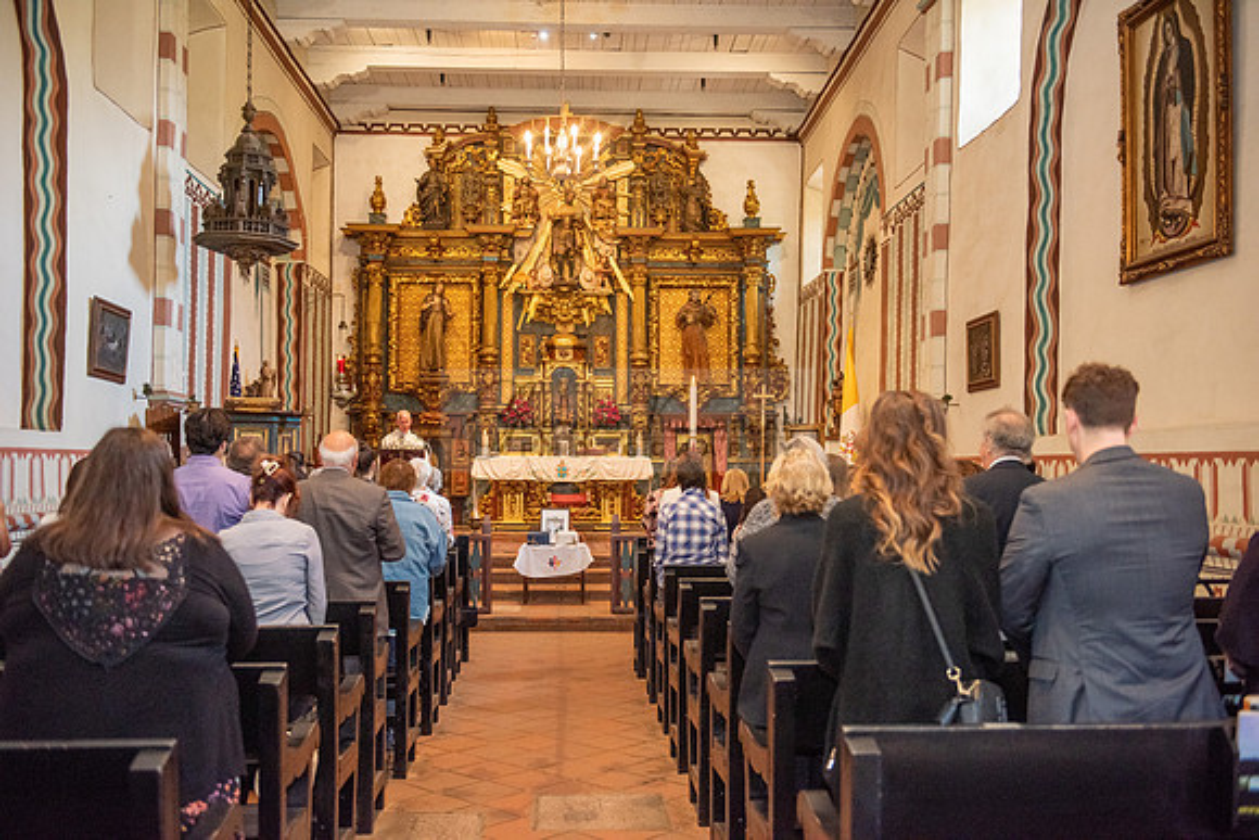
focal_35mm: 35
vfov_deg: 37.9
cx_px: 630
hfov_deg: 54.4
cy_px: 420
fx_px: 1224
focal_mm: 35
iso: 1600
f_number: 2.8
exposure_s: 1/250
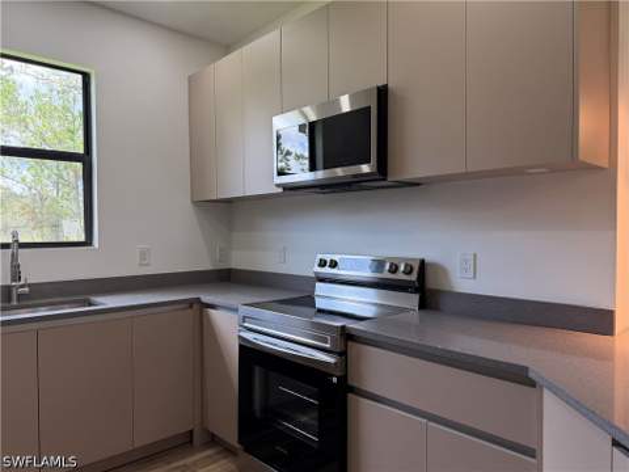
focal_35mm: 24
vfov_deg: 56.8
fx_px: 436
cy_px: 236
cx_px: 314
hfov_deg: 71.6
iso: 160
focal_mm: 6.76
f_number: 1.78
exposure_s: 1/171
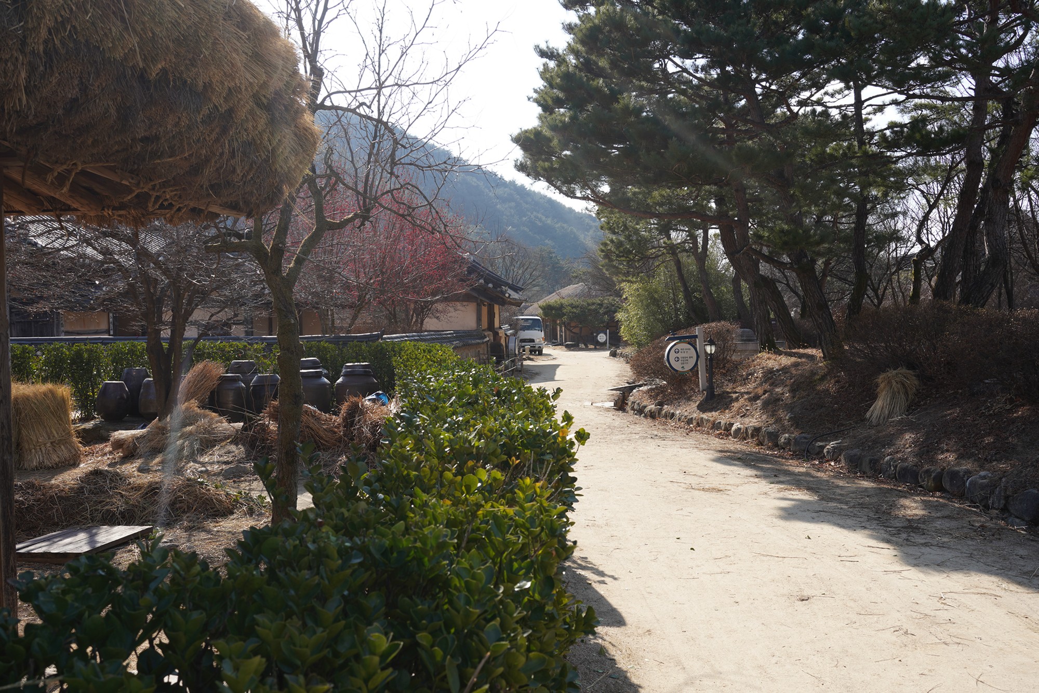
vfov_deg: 38.9
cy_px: 346
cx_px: 520
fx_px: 981
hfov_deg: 55.8
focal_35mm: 34
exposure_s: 1/100
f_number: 10
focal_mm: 34
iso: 100
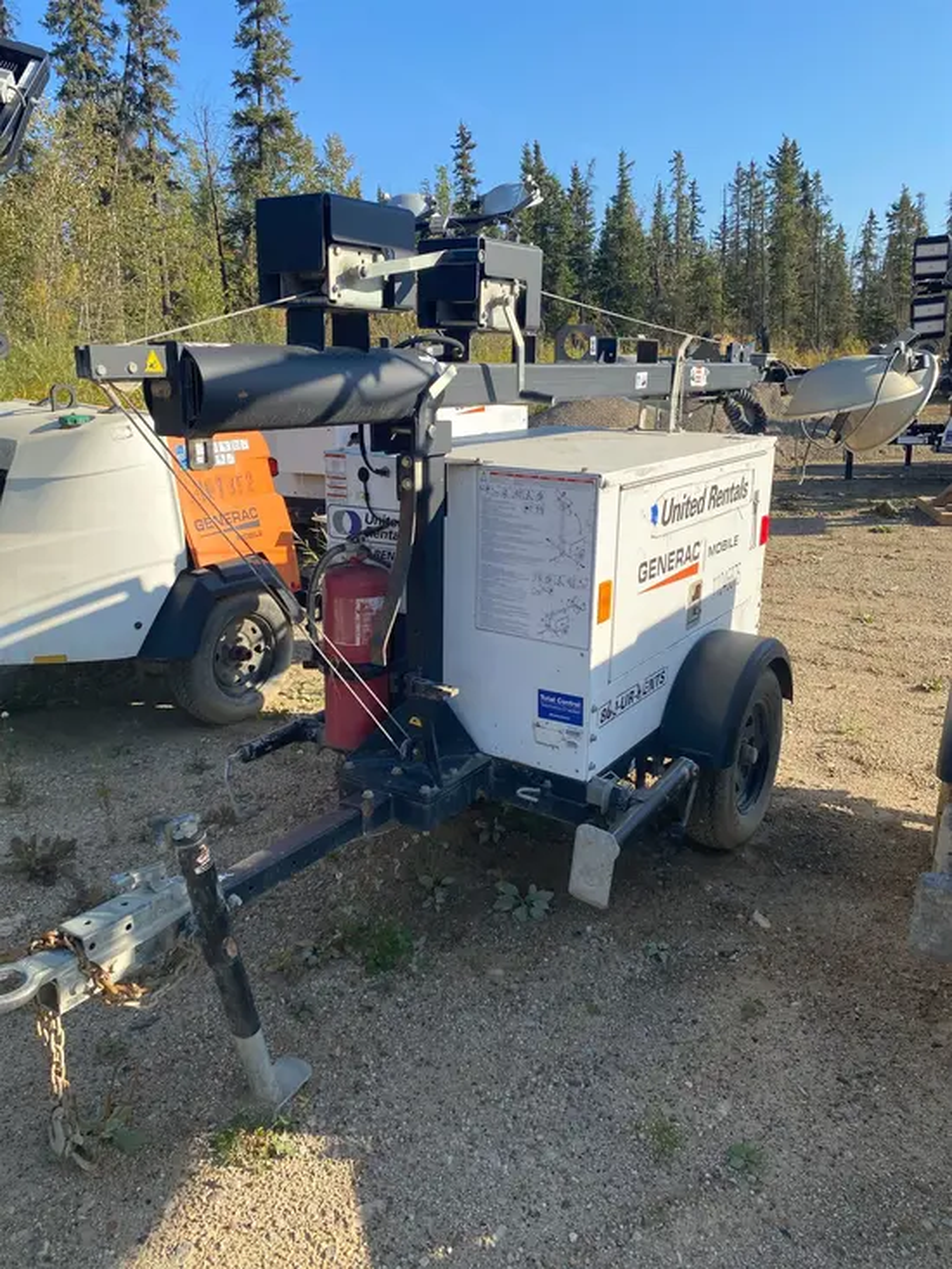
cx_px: 476
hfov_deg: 53.1
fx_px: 953
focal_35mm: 26
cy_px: 634
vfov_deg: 67.3
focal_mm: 4.25
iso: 32
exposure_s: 1/1362
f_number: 1.8
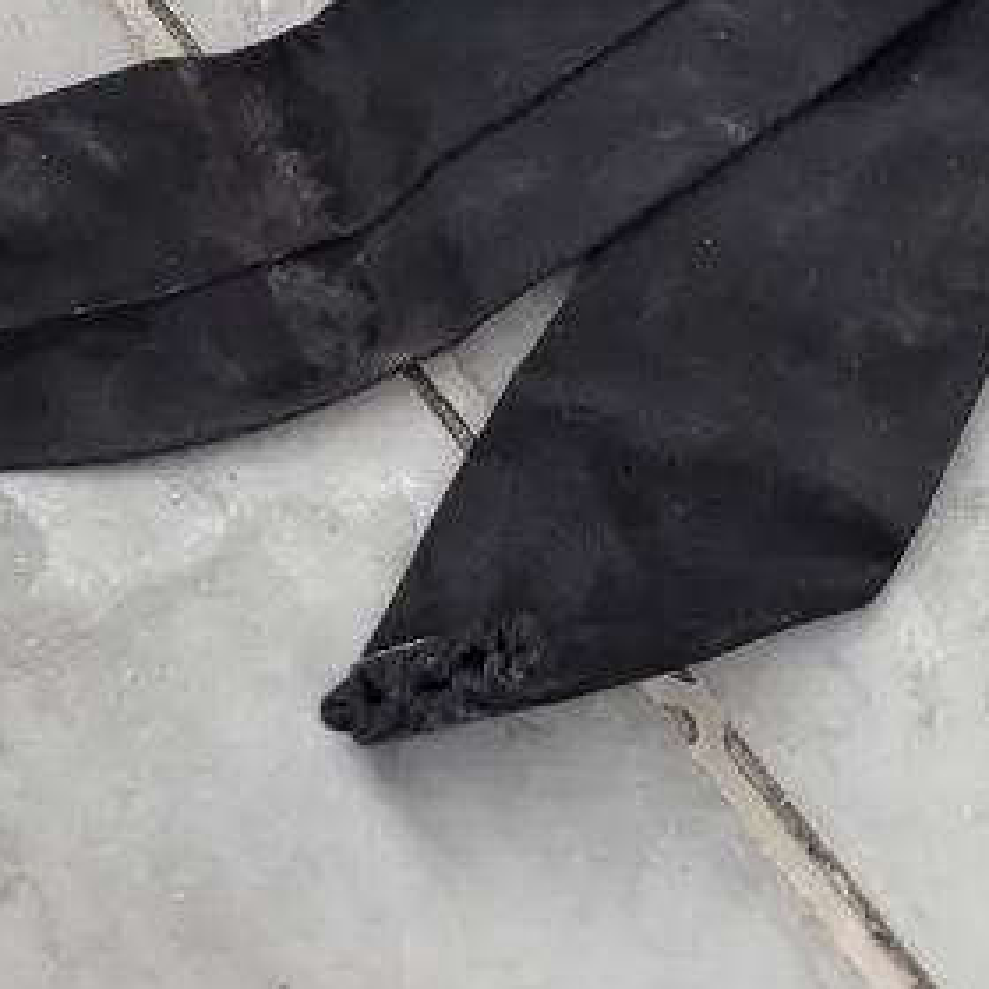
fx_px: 2941
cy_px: -1060
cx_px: 502
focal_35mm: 91
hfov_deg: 19.1
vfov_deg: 15.0
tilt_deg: -46.0
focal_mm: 6.76
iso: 200
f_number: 1.78
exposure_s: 1/119
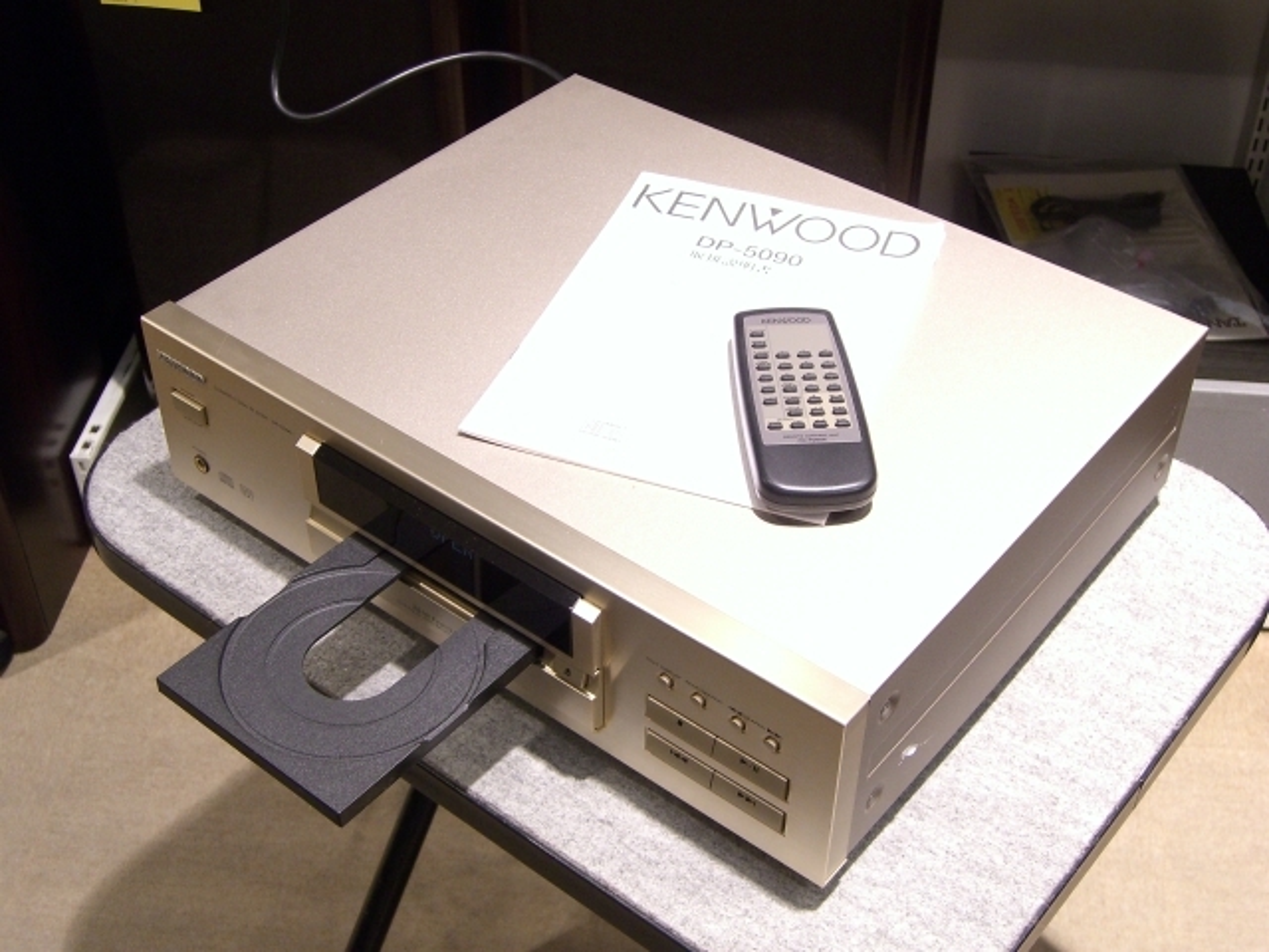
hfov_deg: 41.2
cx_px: 634
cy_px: 476
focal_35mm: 46
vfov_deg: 31.5
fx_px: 1686
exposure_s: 1/15
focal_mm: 9.5
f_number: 3.1
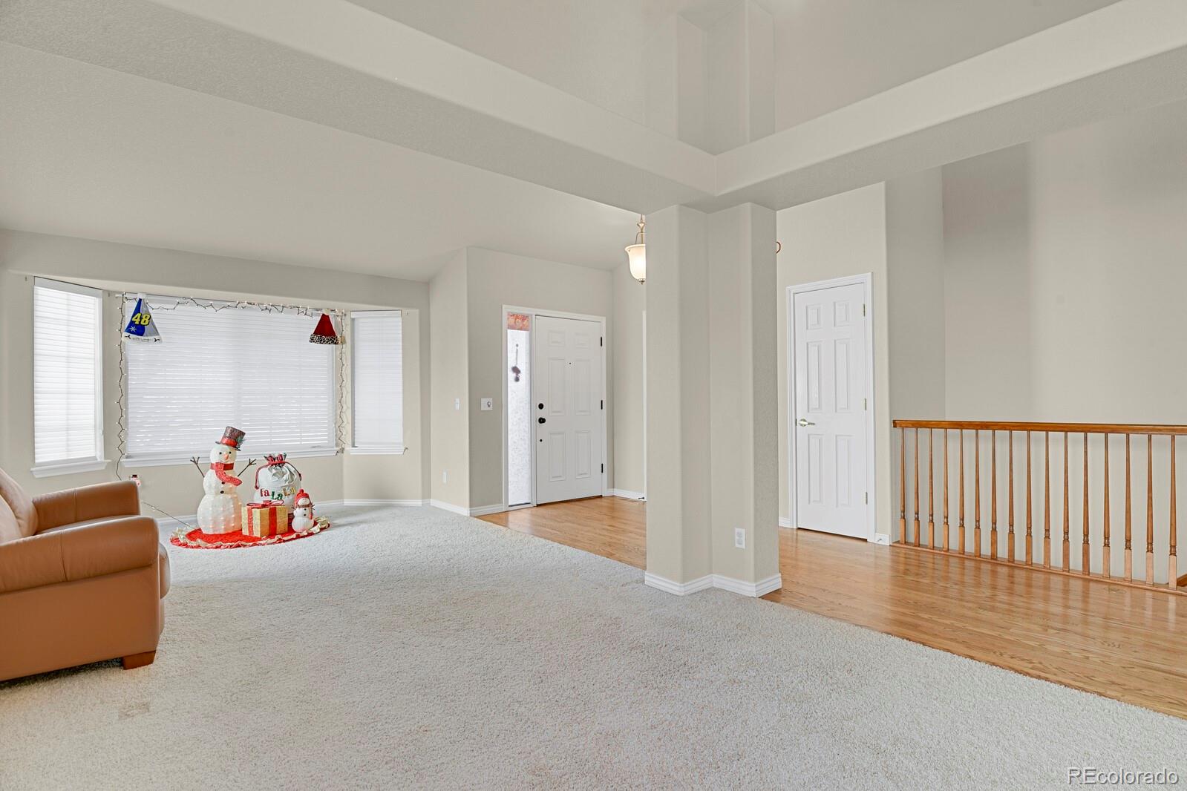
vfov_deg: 70.4
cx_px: 594
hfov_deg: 93.3
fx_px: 560
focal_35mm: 17
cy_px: 396
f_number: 8
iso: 250
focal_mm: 17
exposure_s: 1
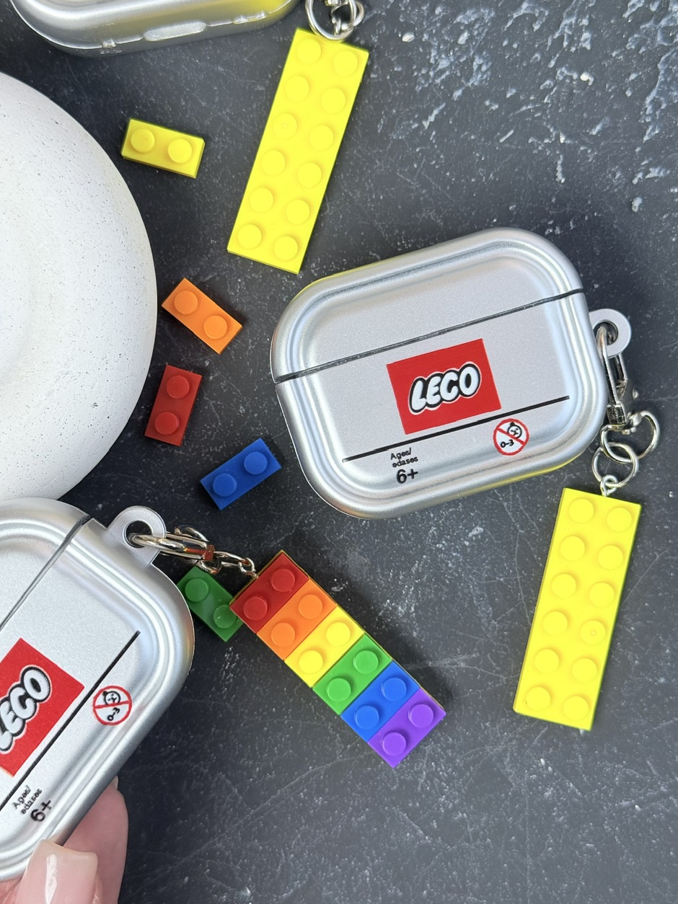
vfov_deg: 38.9
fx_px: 1280
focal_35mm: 49
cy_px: 446
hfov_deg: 29.7
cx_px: 335
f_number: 1.78
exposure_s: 1/1330
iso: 80
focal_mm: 6.76
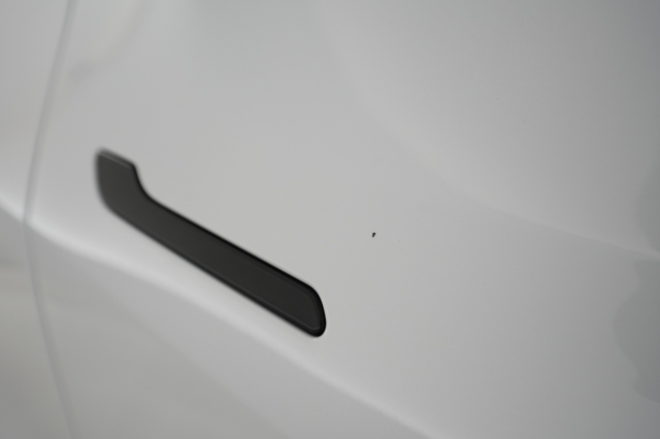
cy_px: 220
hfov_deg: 65.5
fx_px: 513
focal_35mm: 28
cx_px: 330
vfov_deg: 46.4
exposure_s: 1/100
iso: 1000
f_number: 4.5
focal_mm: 28
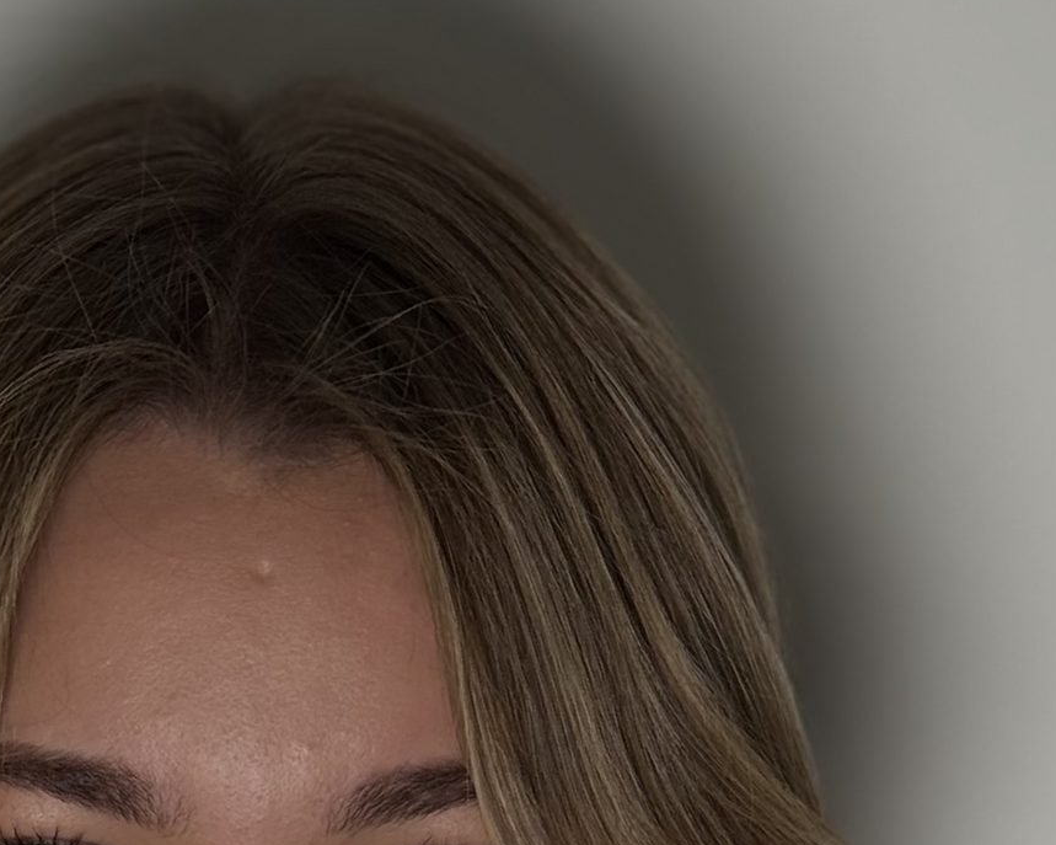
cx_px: 146
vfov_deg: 10.0
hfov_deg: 12.9
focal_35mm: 149
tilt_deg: -13.2
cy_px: 1357
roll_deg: -0.8
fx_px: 4656
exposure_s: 1/322
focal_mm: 6.76
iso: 64
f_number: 1.78
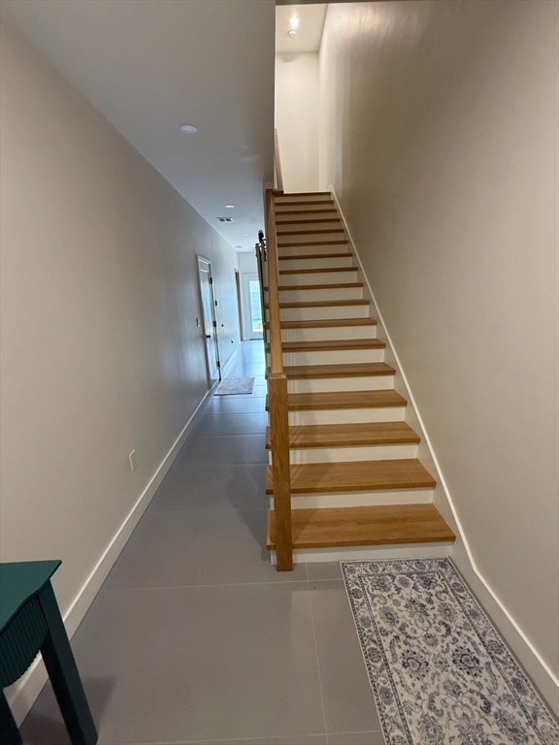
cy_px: 372
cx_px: 280
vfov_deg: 102.1
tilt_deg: -14.5
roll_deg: +2.5
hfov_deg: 85.7
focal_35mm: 14
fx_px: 301
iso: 320
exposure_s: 1/93
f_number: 2.2
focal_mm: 2.22
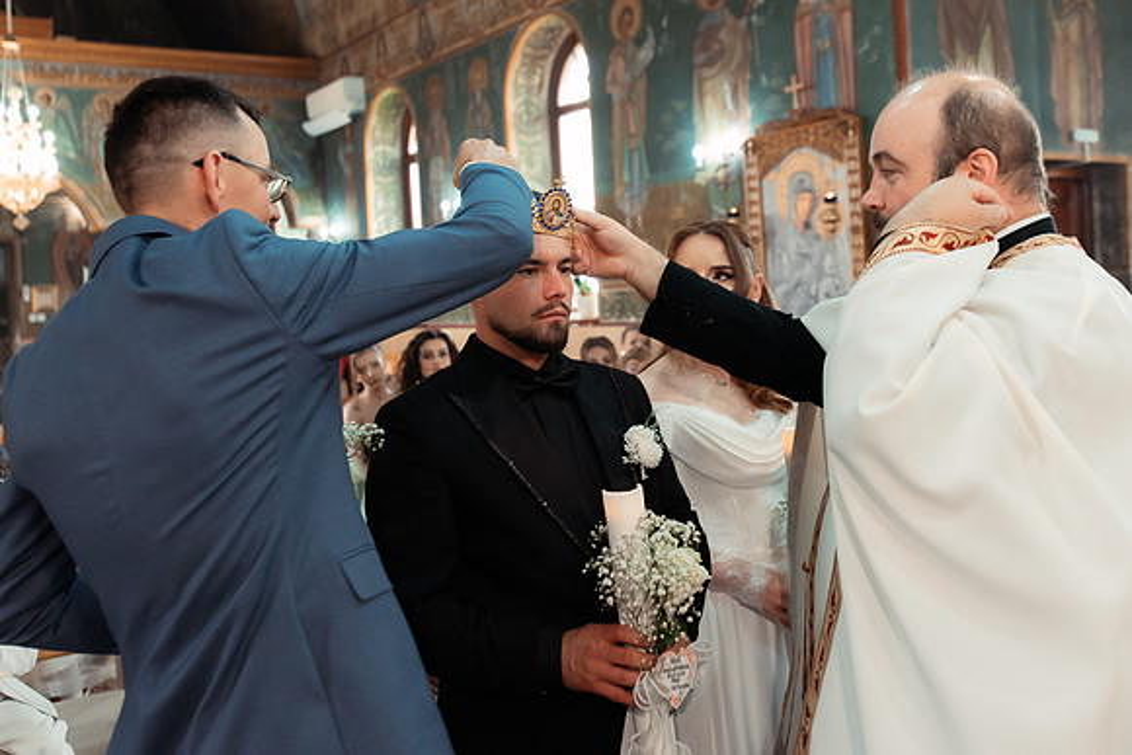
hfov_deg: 54.7
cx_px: 577
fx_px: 1094
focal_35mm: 35
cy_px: 317
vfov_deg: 38.0
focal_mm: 30
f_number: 3.2
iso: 2000
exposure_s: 1/200
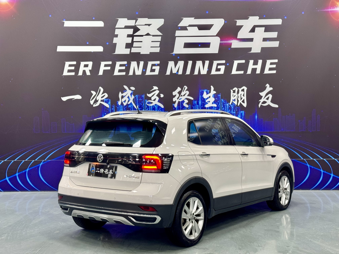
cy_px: 127
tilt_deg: -1.0
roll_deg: +0.9
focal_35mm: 48
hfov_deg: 39.7
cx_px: 170
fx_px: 470
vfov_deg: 30.3
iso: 100
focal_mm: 6.76
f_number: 1.78
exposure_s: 1/50
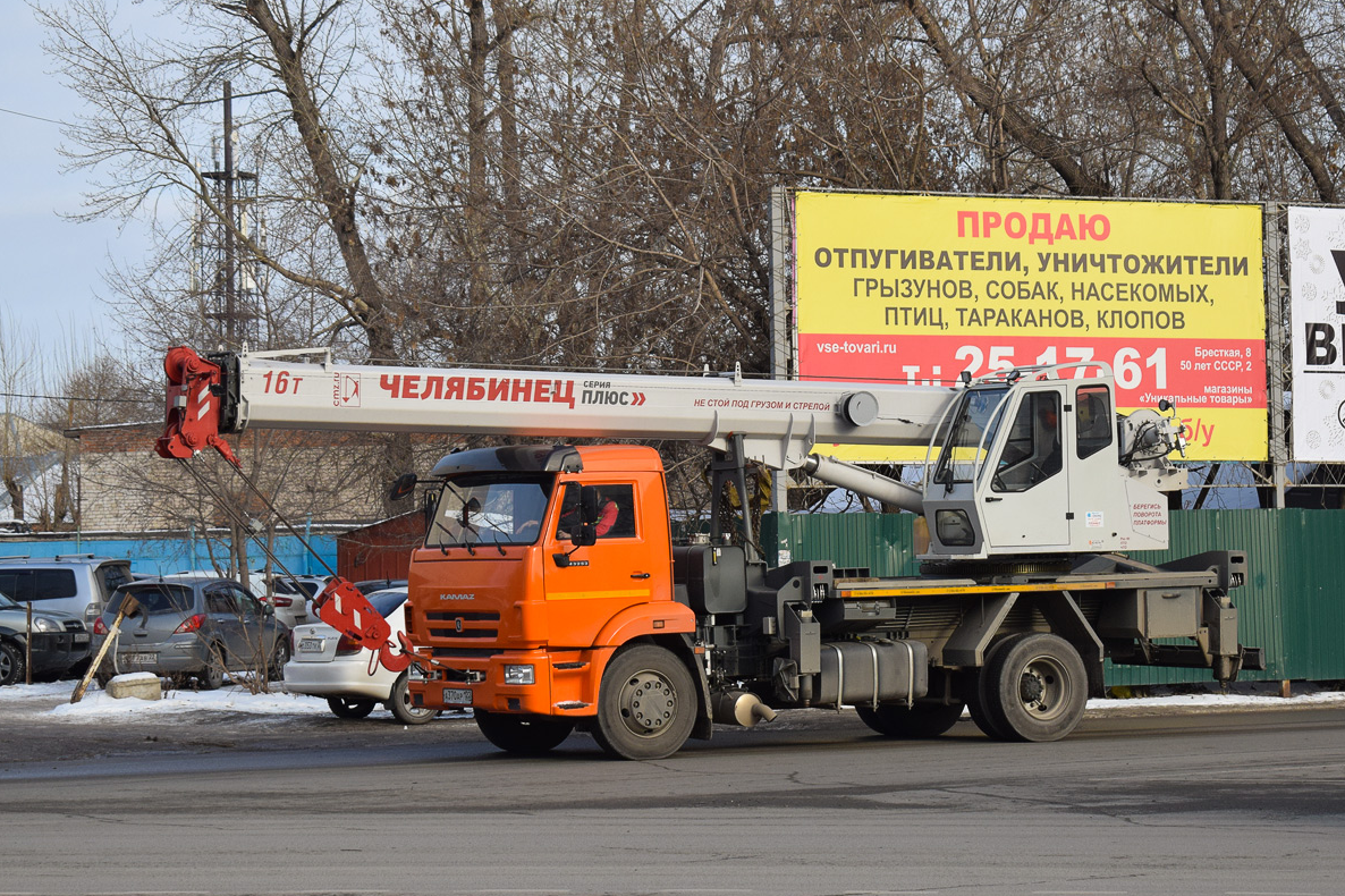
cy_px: 446
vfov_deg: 16.3
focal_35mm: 84
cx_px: 676
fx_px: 3119
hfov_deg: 24.3
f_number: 5.6
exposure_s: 1/1000
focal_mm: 55
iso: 400
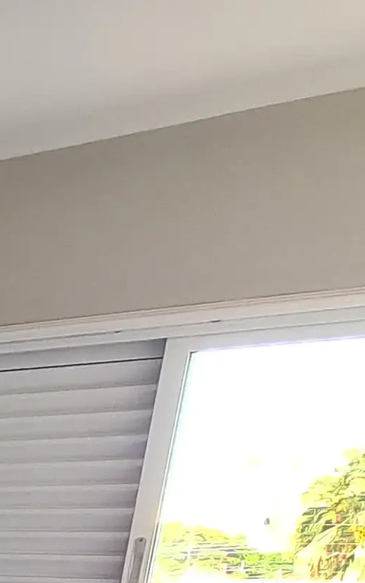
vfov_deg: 25.2
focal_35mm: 68
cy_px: 799
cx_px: -816
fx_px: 1082
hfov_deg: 10.5
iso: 200
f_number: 2.2
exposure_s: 1/60
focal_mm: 2.2
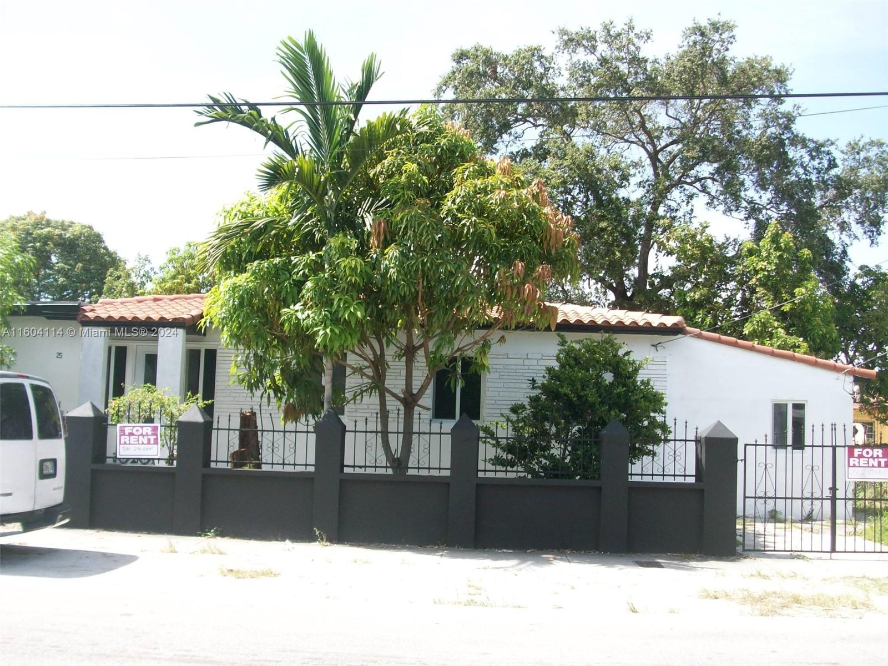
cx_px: 444
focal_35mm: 34
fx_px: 872
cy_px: 333
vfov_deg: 41.8
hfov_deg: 54.0
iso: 64
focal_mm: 5.7
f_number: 2.8
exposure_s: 1/340
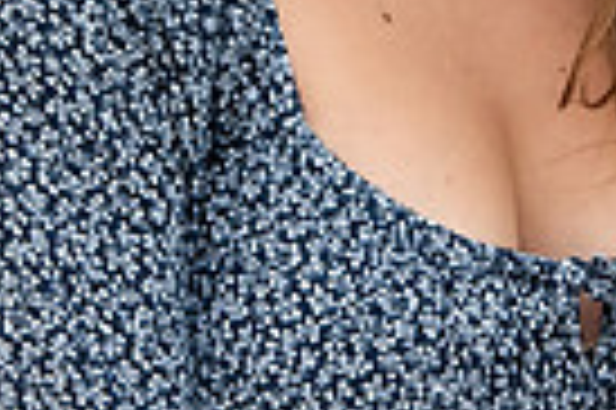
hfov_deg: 3.8
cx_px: 202
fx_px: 9400
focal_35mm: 550
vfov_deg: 2.5
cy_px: -340
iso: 800
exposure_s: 1/160
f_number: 6.3
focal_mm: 130
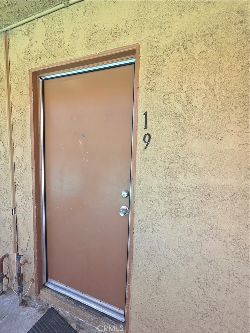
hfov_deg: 89.9
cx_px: 125
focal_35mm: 13
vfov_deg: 106.2
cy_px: 166
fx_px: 125
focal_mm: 2.2
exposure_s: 1/120
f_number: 1.9
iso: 50
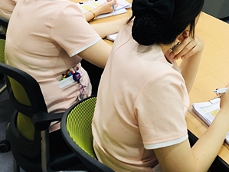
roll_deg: +2.3
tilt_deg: -12.6
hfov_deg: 24.1
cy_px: -41
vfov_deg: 18.5
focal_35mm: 75
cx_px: 260
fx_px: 496
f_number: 1.8
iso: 50
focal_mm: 4
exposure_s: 1/15
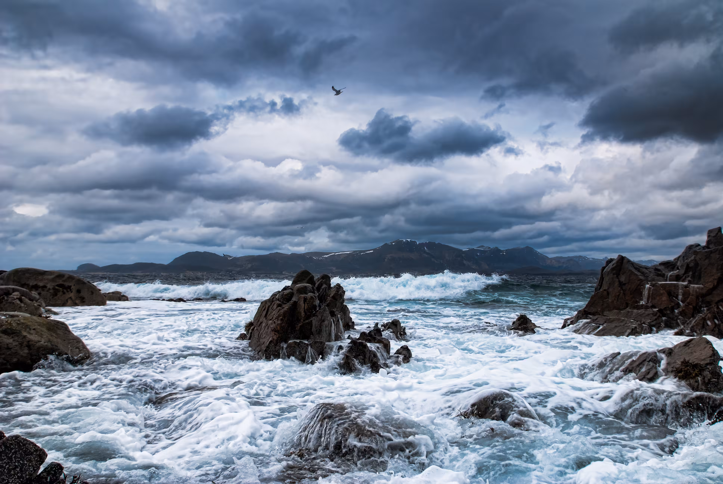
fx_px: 603
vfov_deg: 43.7
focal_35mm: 30
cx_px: 362
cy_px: 242
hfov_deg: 61.9
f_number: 6.3
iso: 200
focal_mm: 20
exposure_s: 1/500
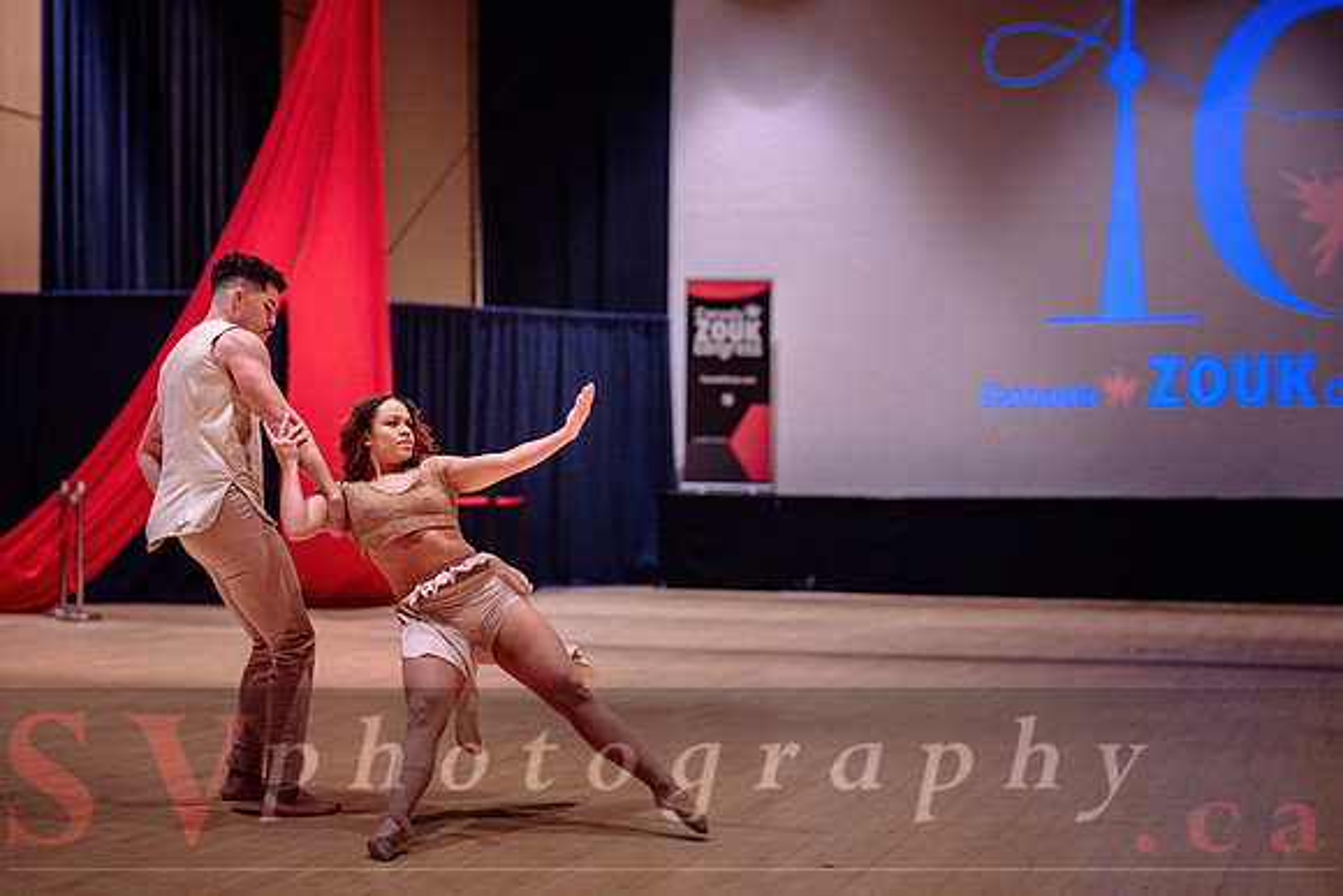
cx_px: 491
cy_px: 472
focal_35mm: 63
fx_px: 2366
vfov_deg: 21.4
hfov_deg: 31.5
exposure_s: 1/320
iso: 1600
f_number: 1.4
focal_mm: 50
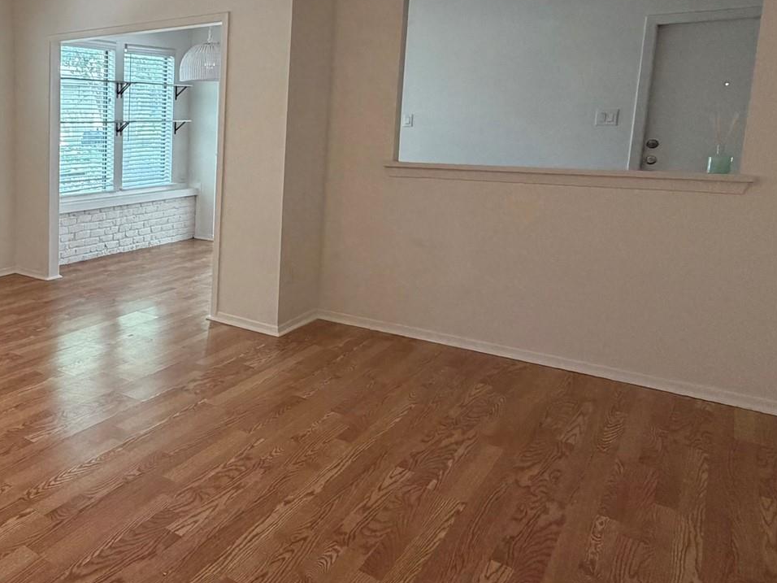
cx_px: 32
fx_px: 673
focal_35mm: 30
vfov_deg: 46.3
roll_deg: +0.6
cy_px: 209
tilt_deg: -7.4
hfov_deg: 50.6
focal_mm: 2.22
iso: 320
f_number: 2.2
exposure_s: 1/120
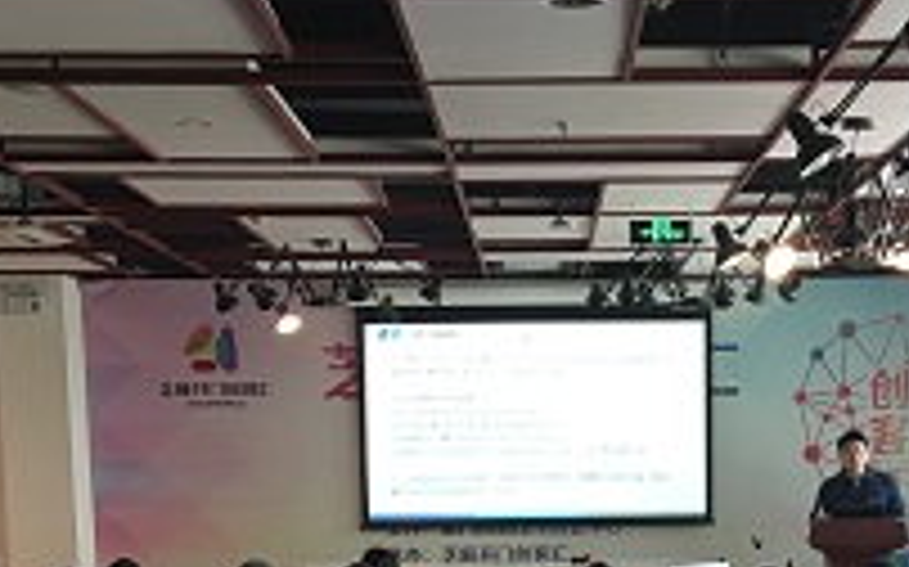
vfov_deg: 16.1
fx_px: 1882
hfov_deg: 27.0
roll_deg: +0.9
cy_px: 781
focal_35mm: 76
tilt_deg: -9.4
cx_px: 616
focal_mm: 4.15
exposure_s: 1/17
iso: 50
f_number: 2.2
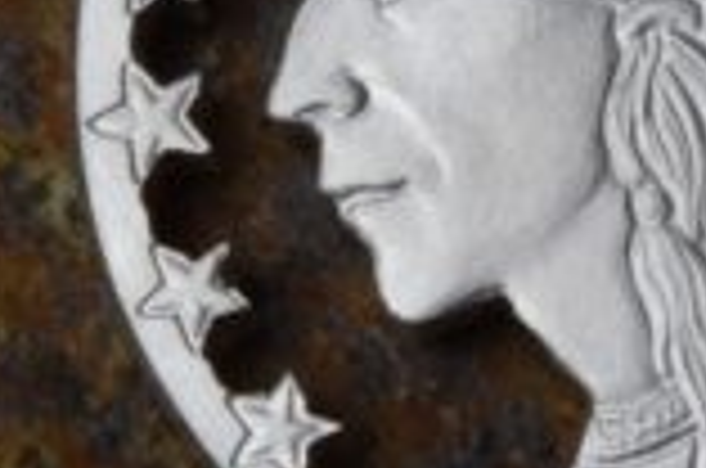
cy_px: -68
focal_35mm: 299
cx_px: 1102
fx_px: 5852
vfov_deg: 4.6
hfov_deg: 6.8
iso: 500
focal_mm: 52
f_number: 32
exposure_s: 1/13
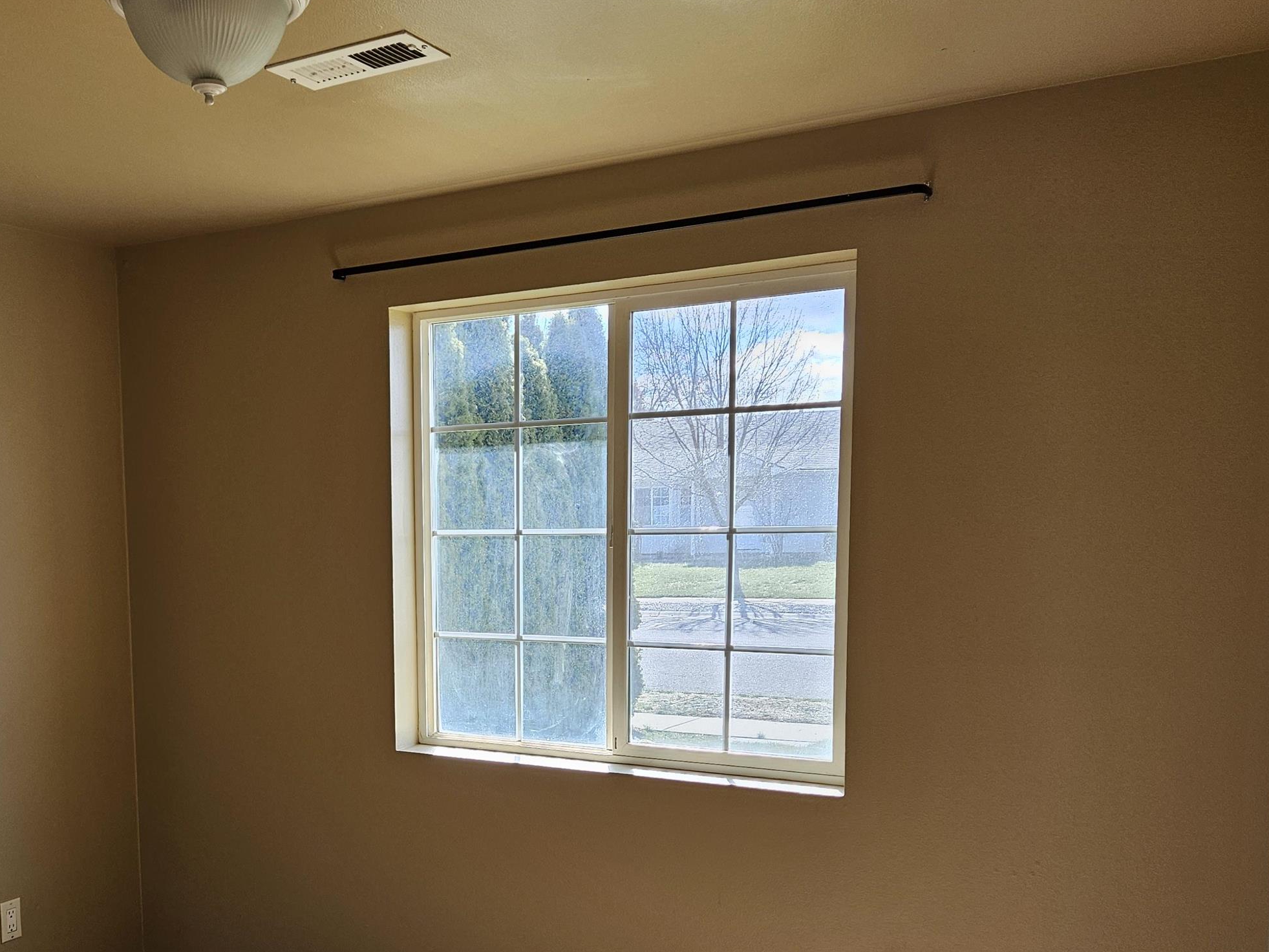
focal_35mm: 36
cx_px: 427
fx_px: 1320
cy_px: 646
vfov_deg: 39.1
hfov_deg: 50.5
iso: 50
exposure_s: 1/207
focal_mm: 5.4
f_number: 1.8
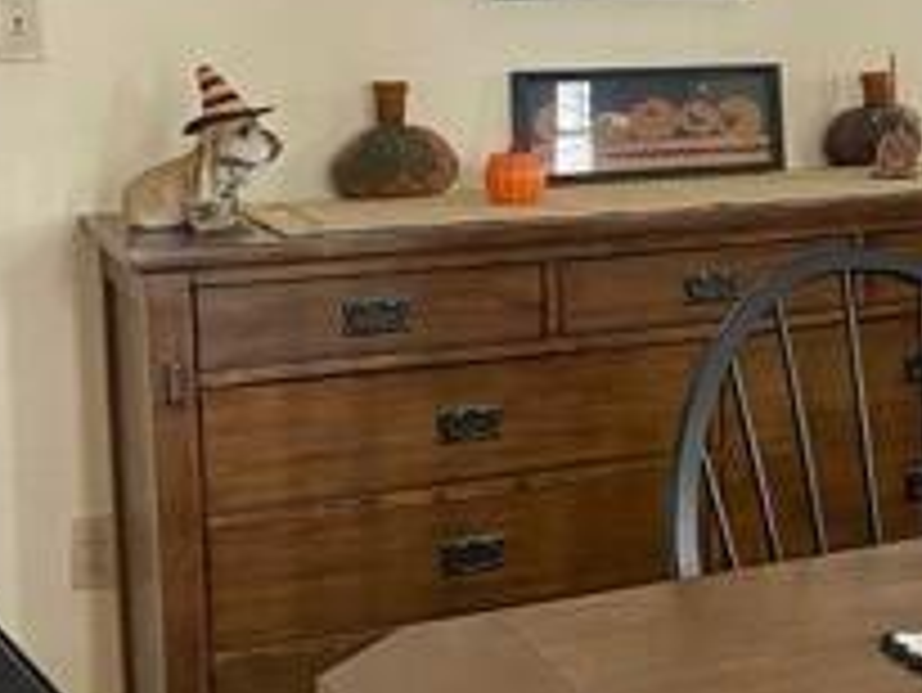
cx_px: 1223
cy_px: 225
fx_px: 2159
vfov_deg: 18.2
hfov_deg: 21.6
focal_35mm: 81
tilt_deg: -7.4
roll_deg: -1.7
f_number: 1.8
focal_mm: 4.25
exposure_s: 1/60
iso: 200
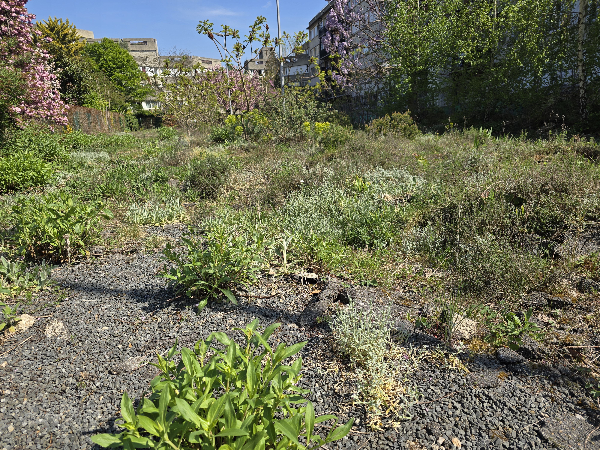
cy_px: 225
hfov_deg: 73.9
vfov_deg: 58.9
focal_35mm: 23
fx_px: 399
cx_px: 300
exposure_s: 1/648
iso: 12
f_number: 1.7
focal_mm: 6.3
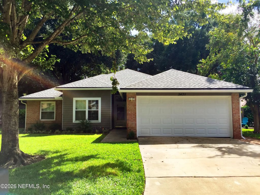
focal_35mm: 29
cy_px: 98
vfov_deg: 48.2
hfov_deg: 61.7
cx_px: 130
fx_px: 218
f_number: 2.2
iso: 32
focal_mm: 4.15
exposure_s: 1/3300
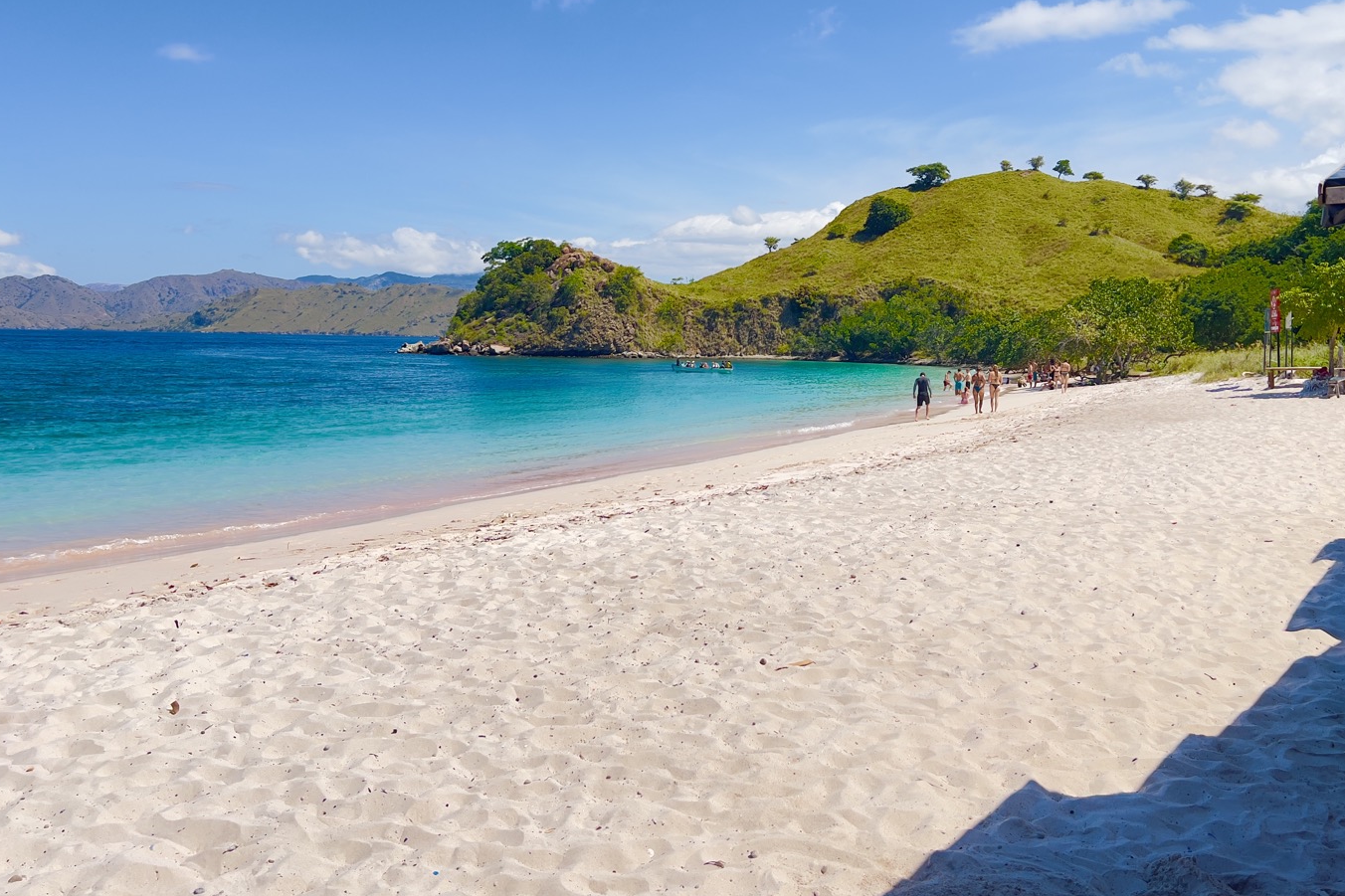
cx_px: 723
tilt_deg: -0.5
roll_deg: -1.0
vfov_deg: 40.8
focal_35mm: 32
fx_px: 1195
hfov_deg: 58.7
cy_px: 332
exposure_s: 1/2632
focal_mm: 5.7
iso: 50
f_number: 1.5
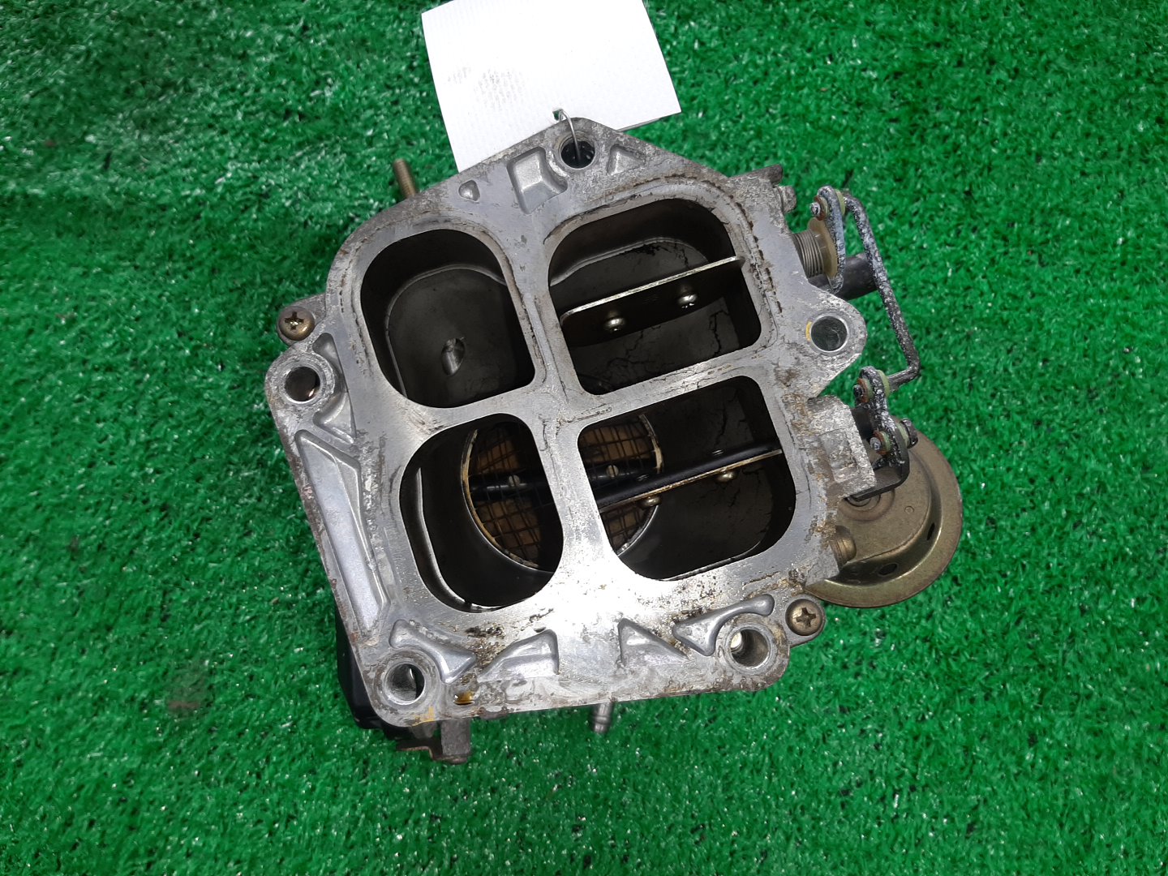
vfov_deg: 53.1
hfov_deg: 67.3
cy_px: 438
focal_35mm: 26
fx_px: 877
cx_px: 584
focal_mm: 3.93
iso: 59
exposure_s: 1/50
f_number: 1.7
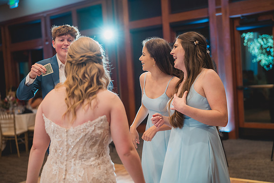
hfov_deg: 39.6
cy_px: 92
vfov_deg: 27.0
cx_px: 137
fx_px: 381
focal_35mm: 50
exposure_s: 1/160
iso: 1250
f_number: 2
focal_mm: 50
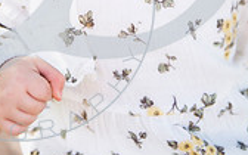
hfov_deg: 14.7
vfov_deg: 8.9
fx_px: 960
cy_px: -108
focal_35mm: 142
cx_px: 84
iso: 200
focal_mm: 52
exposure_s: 1/400
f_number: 2.8
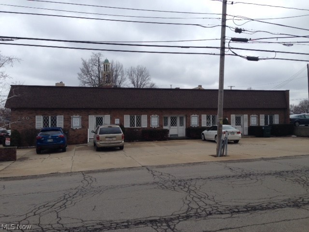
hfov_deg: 55.4
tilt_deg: -0.2
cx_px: 154
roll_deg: +0.0
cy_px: 116
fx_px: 295
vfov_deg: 42.9
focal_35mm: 33
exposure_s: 1/919
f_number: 2.4
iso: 50
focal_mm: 4.12
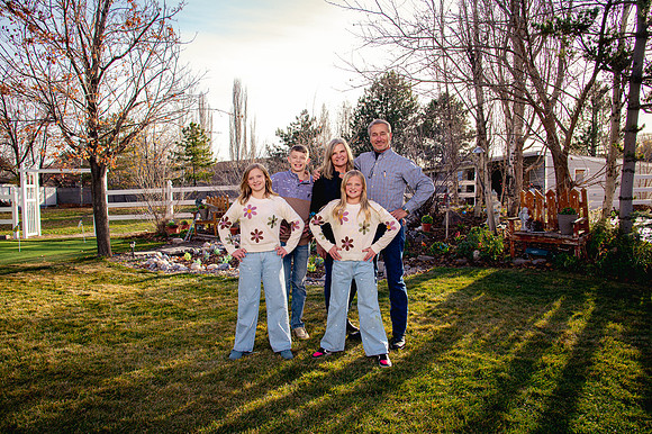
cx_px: 323
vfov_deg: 51.5
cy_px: 217
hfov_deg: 71.9
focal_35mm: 25
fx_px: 450
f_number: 8
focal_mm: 24
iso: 500
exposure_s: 1/250
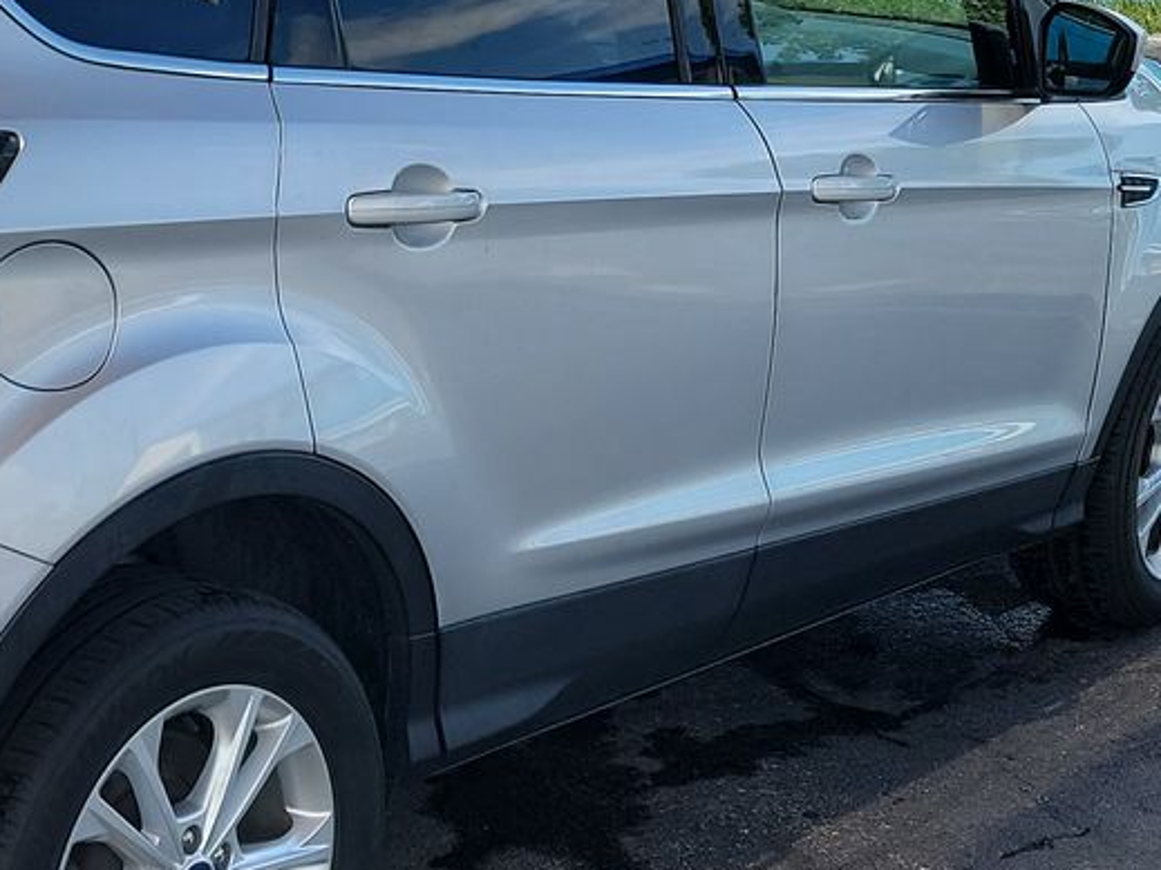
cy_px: 329
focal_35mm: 74
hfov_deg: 25.8
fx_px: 2481
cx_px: 195
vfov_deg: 19.9
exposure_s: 1/481
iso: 50
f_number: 1.8
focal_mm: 6.7
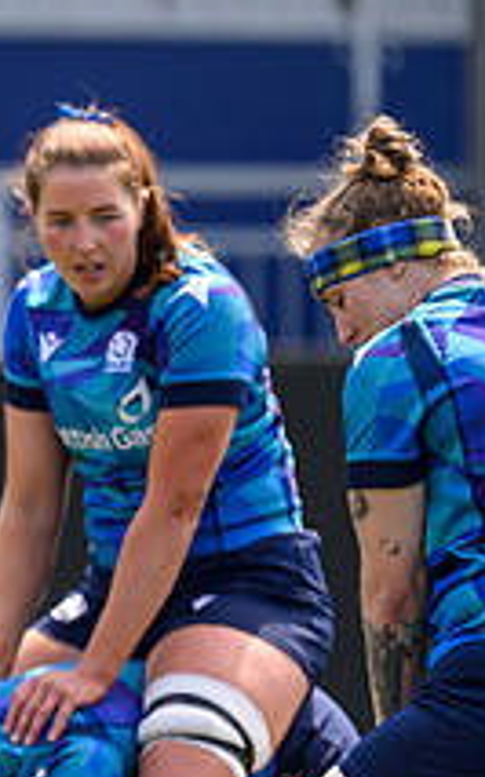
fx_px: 24718
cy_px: 323
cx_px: -460
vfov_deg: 1.8
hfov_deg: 1.1
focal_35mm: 1168
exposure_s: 1/800
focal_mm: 400
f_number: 2.8
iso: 160
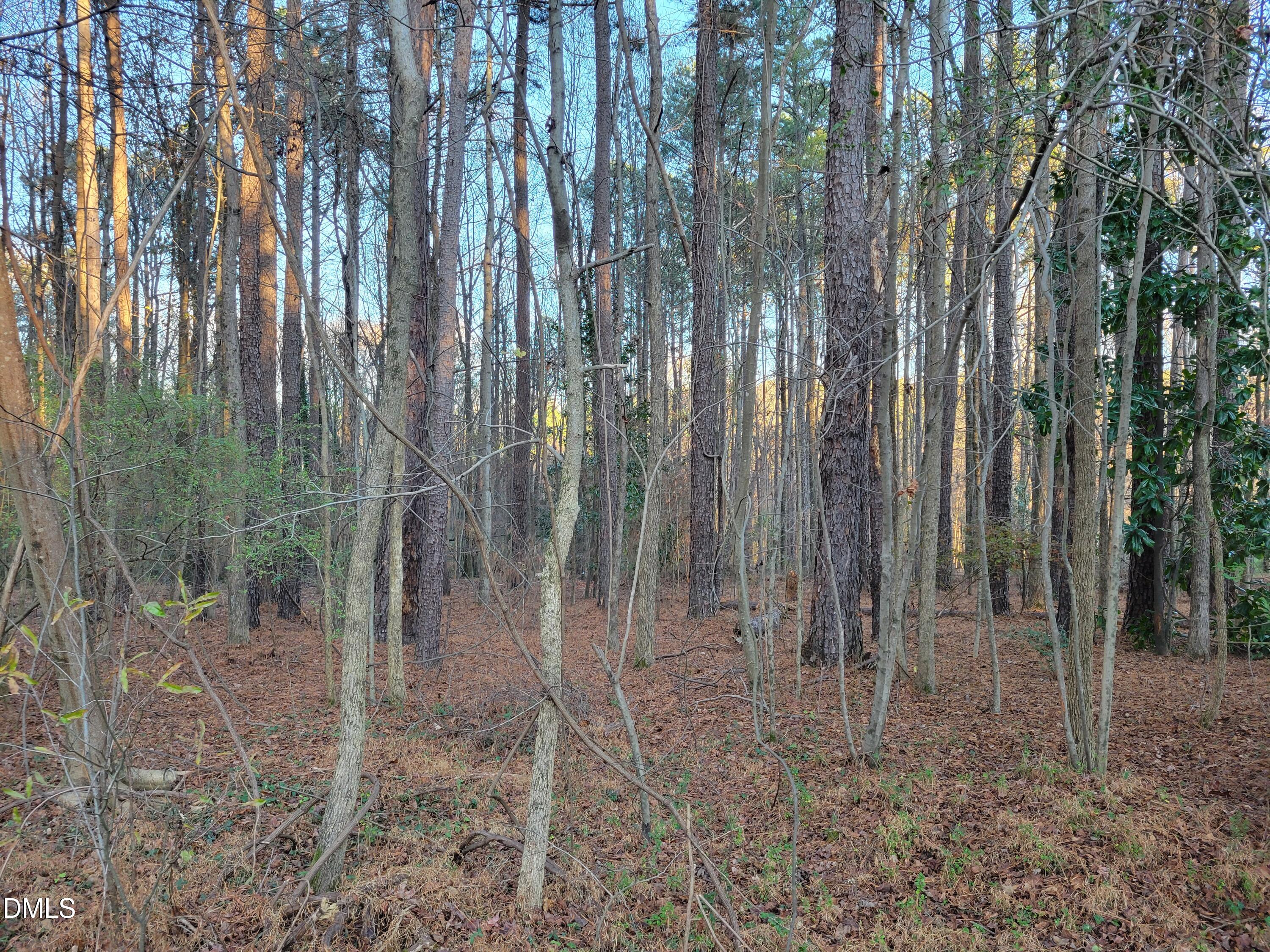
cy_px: 476
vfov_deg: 53.1
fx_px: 954
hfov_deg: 67.3
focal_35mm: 26
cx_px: 635
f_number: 1.8
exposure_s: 1/120
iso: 100
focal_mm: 5.4
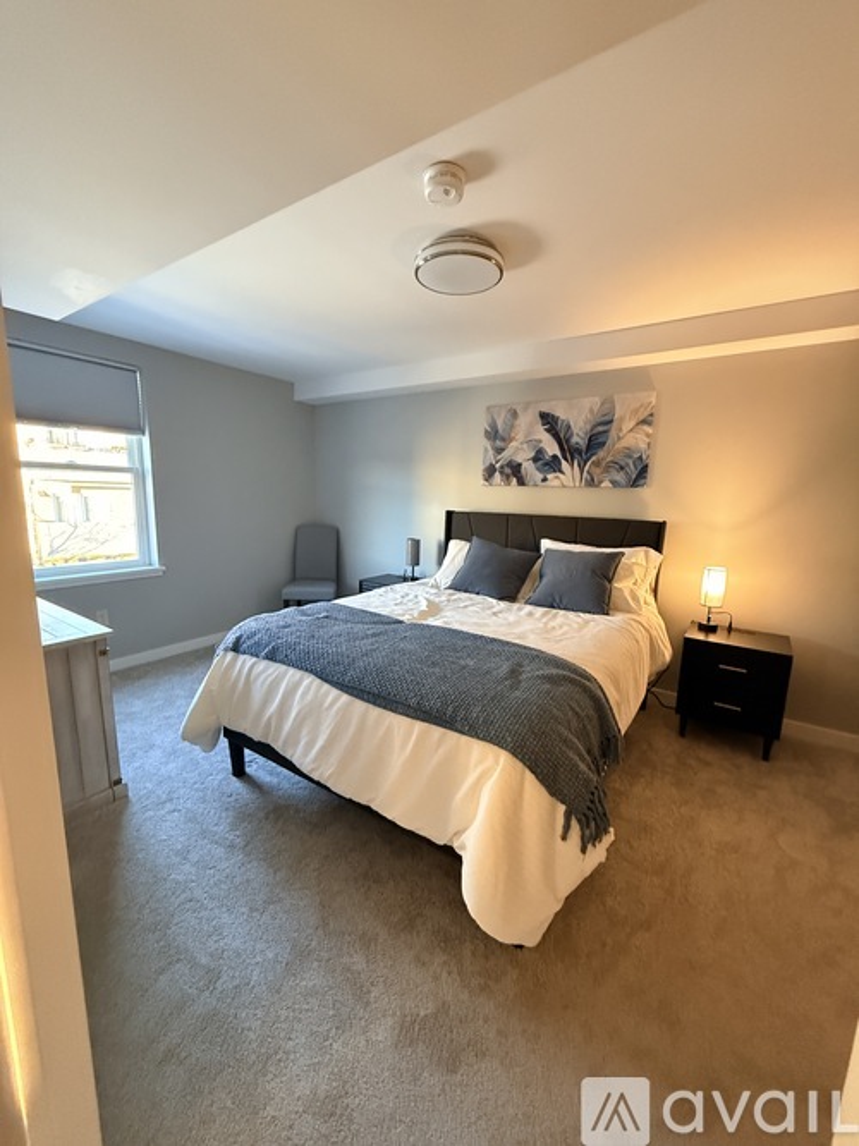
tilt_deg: -9.7
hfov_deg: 85.7
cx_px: 430
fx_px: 463
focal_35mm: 14
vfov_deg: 102.1
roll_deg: -1.8
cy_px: 573
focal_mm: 2.22
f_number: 2.2
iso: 800
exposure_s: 1/60
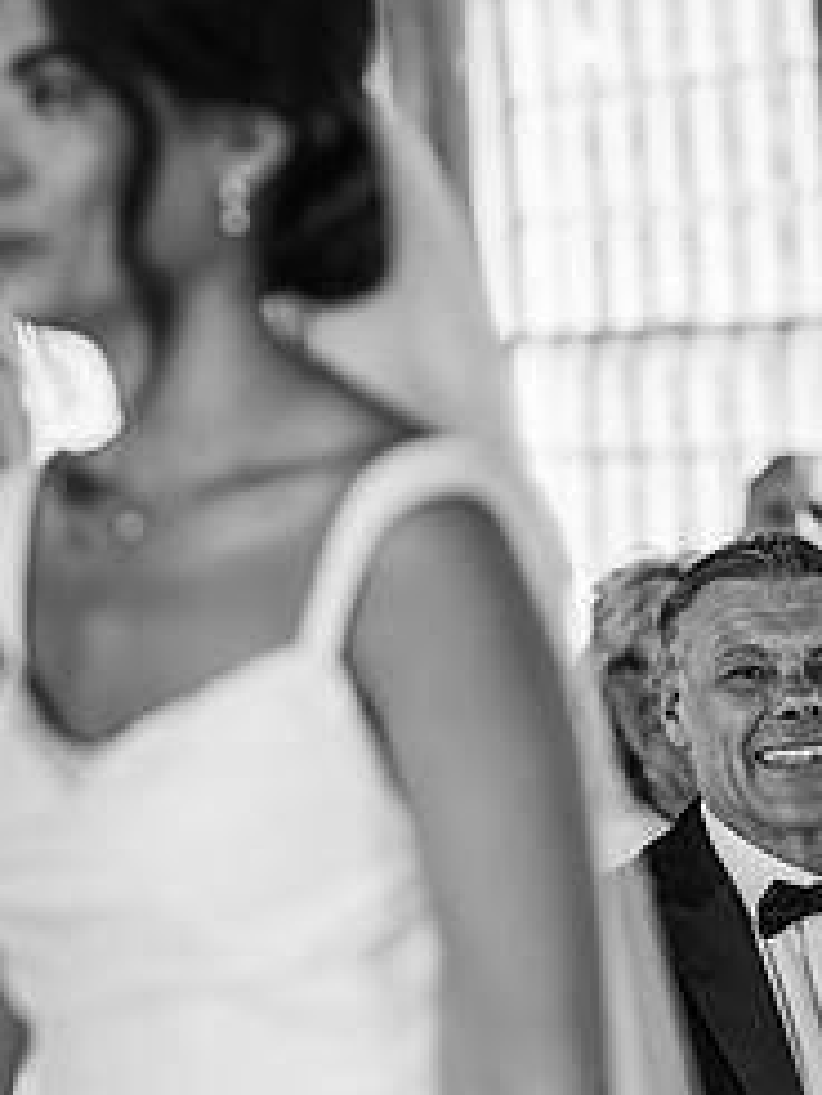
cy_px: 568
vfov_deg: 10.2
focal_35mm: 193
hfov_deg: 7.7
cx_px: 152
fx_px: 6105
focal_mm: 85
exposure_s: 1/200
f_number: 2.2
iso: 560
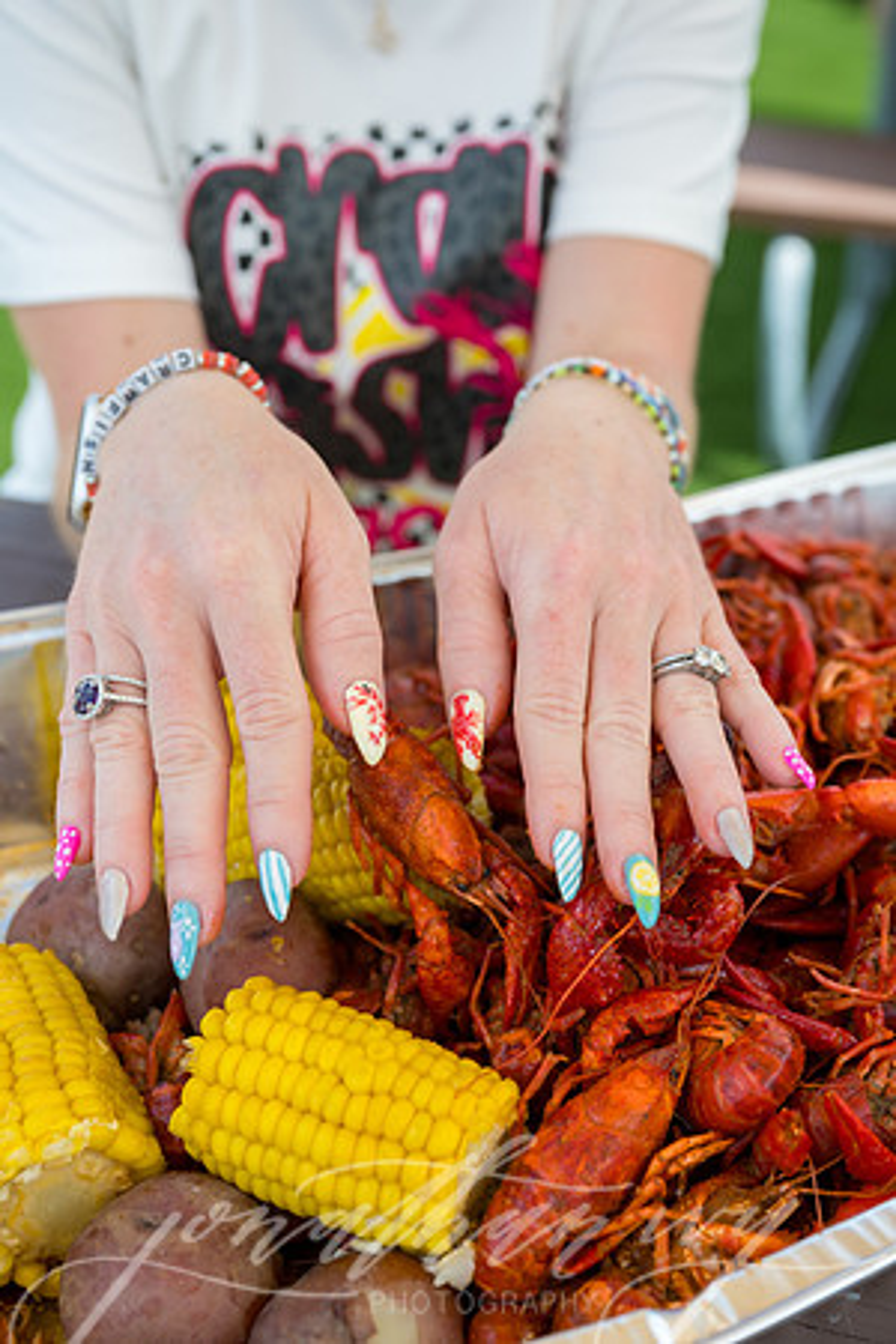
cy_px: 672
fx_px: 1680
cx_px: 448
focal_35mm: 45
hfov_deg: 29.9
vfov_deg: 43.6
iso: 100
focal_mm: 45
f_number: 5
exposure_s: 1/400
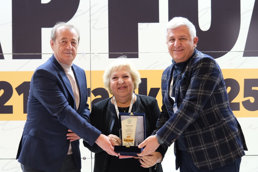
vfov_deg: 23.4
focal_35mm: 58
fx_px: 416
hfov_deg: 34.5
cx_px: 129
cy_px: 86
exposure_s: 1/125
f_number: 2.8
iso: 2000
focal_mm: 38.8
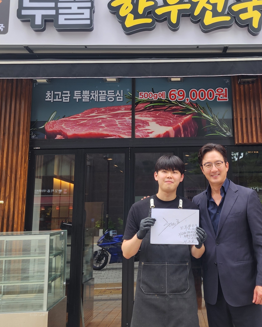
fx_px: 417
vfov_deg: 42.7
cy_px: 133
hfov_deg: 34.5
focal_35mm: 43
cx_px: 180
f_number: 1.8
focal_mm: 6.4
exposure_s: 1/196
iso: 12
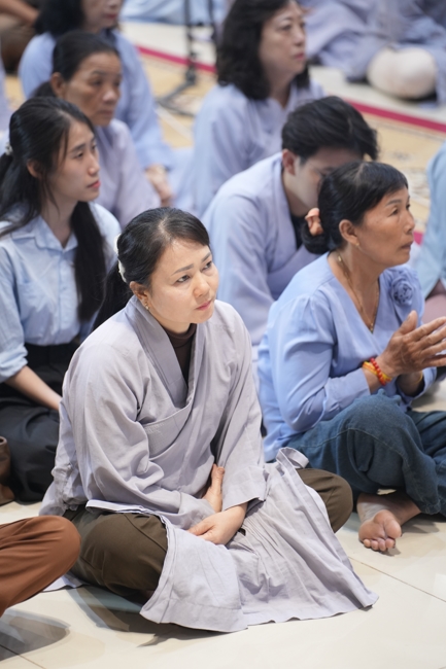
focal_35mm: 150
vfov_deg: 13.7
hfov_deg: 9.1
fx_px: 2789
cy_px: 334
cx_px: 223
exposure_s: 1/100
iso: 1250
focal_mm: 150
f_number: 2.8
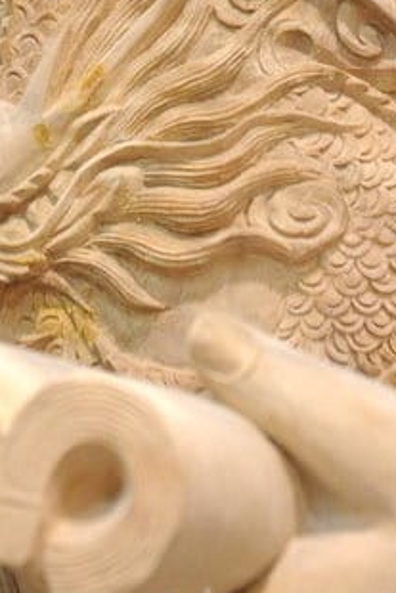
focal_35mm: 198
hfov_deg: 6.9
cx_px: 77
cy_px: -243
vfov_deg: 10.1
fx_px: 3263
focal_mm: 48
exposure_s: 1/100
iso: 3200
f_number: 5
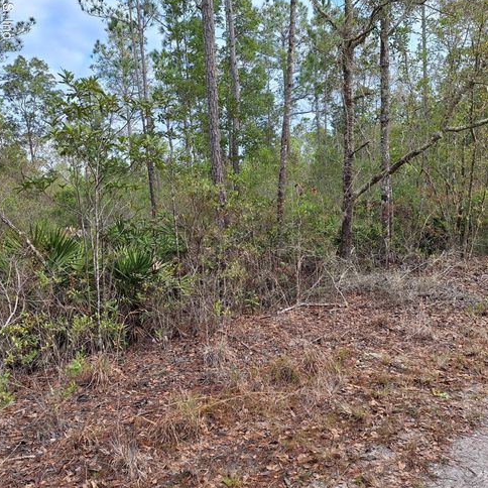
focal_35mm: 28
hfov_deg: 57.3
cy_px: 245
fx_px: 447
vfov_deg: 57.3
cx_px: 237
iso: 40
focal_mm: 5.54
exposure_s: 1/622
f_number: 1.8
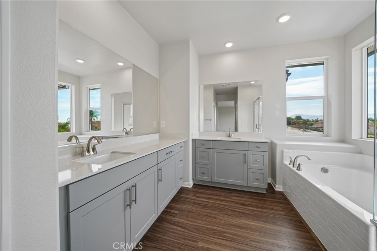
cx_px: 188
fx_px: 136
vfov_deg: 85.4
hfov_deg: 108.3
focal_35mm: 13
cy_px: 126
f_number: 8
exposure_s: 1/30
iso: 160
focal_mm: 13
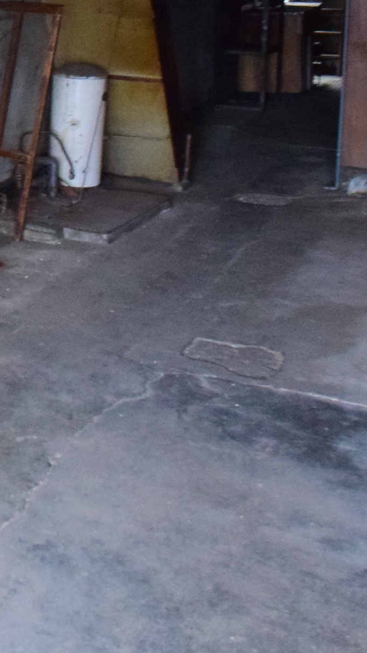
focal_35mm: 58
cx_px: -196
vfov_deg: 33.9
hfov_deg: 18.2
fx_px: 1004
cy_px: 53
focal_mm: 10
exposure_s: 1/20
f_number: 6.7
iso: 1600
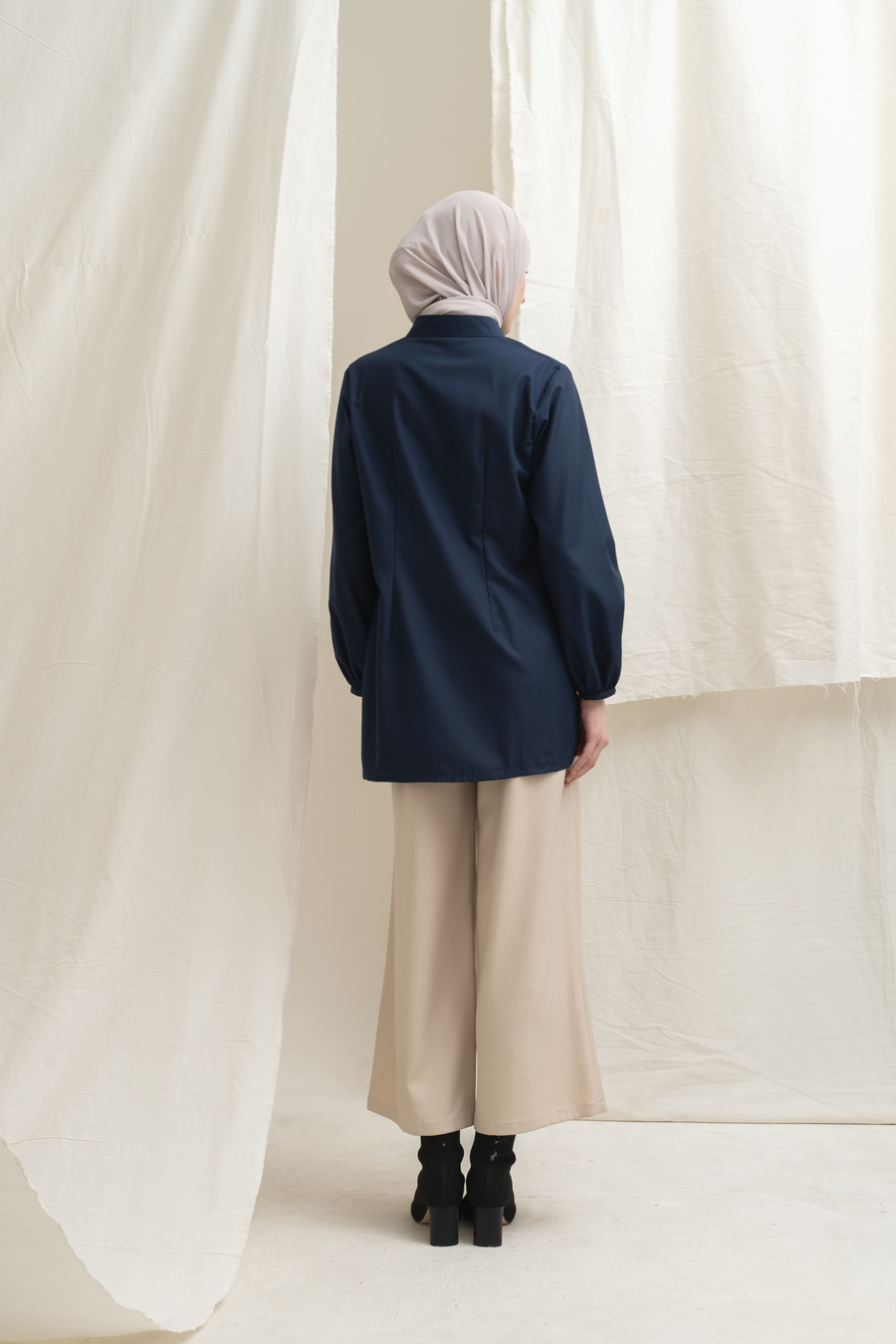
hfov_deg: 26.0
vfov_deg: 38.2
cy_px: 672
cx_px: 448
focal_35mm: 52
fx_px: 1941
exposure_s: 1/160
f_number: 10
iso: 100
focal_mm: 52
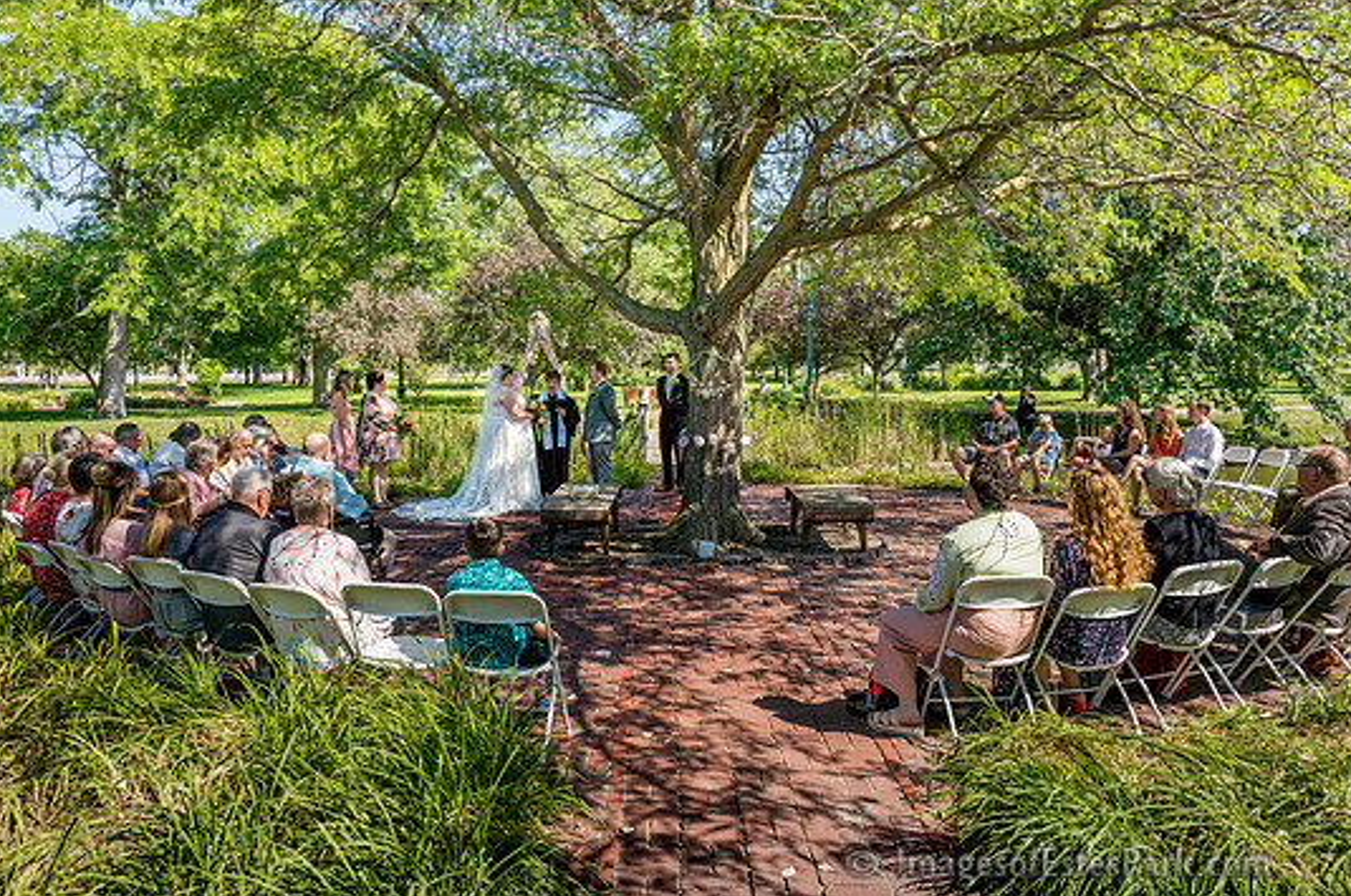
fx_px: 974
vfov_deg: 49.4
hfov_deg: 69.4
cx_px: 710
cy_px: 413
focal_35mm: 26
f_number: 7.1
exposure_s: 1/500
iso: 100
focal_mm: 24
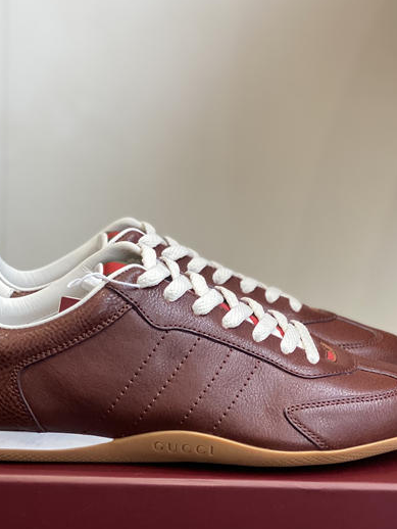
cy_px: 324
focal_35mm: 87
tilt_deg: -10.8
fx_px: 1329
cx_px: 169
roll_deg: -2.5
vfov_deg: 22.5
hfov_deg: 17.0
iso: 50
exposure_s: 1/122
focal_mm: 6
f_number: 2
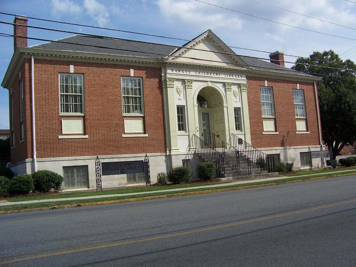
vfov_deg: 39.7
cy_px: 134
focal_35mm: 36
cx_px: 178
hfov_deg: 51.4
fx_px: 370
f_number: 4
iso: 64
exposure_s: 1/800
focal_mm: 5.85
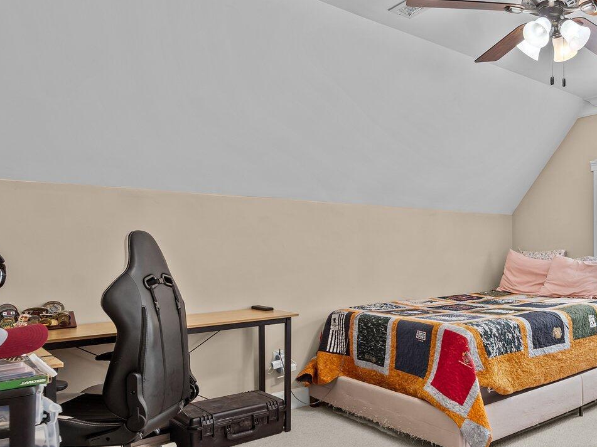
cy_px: 252
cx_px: 523
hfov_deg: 54.7
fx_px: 500
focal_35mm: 29
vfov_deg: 48.1
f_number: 8
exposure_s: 1/2
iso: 400
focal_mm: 14
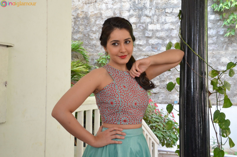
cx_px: 118
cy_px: 78
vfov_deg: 29.7
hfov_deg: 43.7
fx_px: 296
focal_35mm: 45
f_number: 8
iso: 2000
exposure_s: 1/125
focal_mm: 30
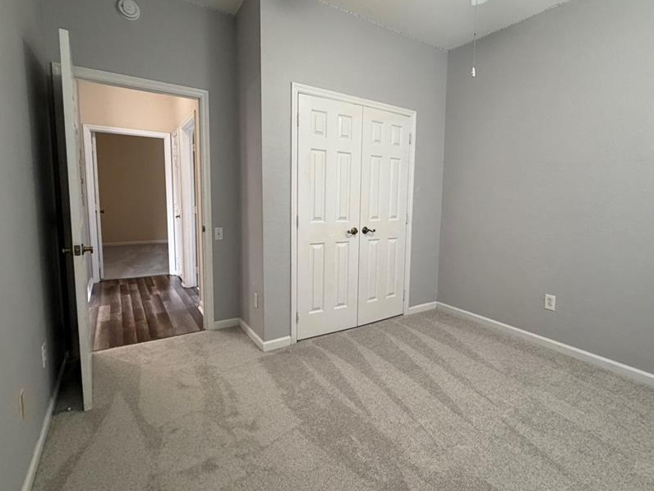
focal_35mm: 18
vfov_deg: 71.5
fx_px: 340
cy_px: 232
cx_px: 361
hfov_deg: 87.5
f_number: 2.2
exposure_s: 1/60
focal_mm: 2.22
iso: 400
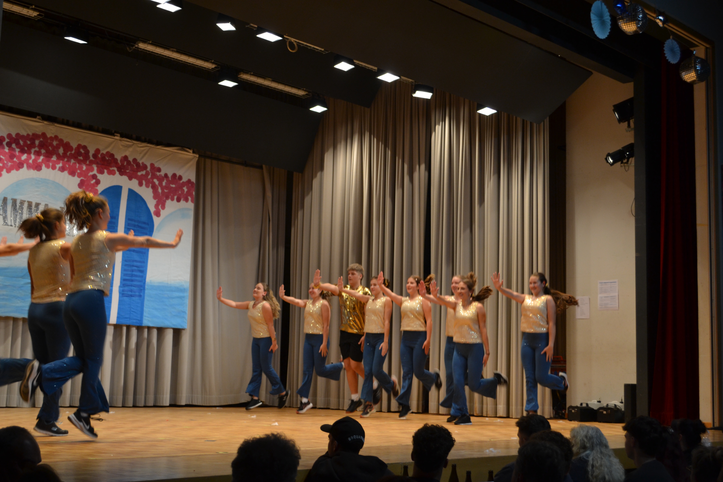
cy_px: 241
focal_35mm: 51
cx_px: 362
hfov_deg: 38.9
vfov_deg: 26.5
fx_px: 1024
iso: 400
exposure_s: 1/60
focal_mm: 34
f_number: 5
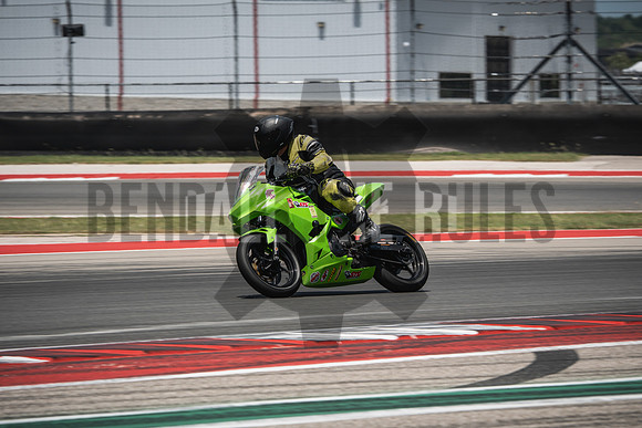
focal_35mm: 300
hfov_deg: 6.9
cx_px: 321
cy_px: 214
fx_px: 5351
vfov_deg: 4.6
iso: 160
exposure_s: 1/400
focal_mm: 200
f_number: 7.1
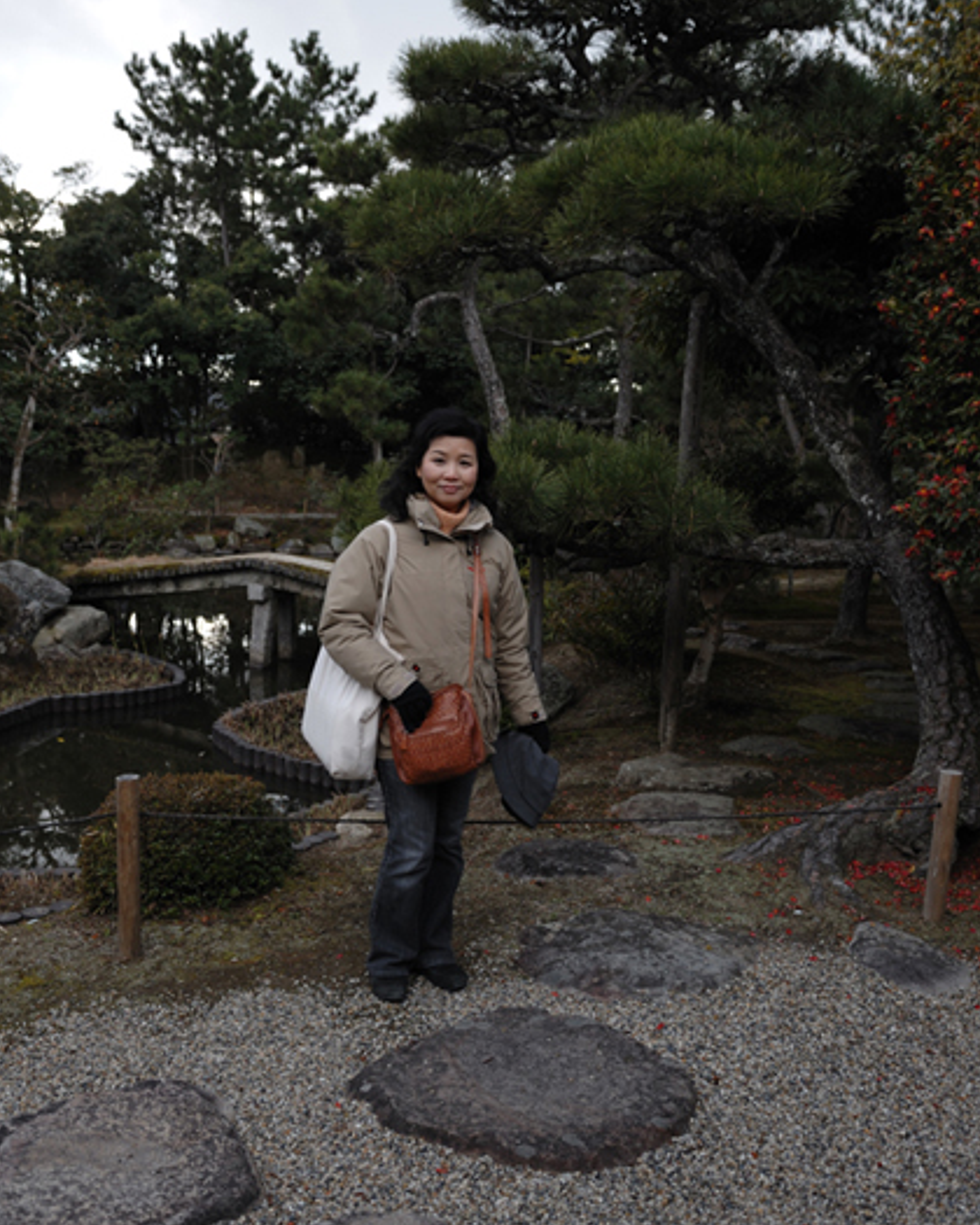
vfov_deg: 55.7
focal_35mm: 32
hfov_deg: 45.8
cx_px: 485
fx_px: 1160
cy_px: 630
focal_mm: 28
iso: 400
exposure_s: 1/640
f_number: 4
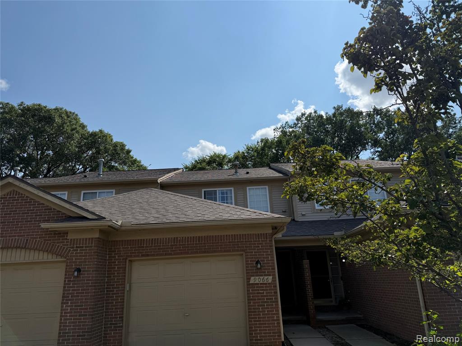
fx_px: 320
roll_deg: +3.7
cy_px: 173
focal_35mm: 24
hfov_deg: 71.6
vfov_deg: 56.8
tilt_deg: +19.6
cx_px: 231
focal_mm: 6.76
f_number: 1.78
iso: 80
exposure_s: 1/10309
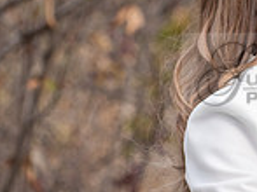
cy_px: 124
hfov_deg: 3.1
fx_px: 4711
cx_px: 296
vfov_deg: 2.3
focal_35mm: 635
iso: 250
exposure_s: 1/200
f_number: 5
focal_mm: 135
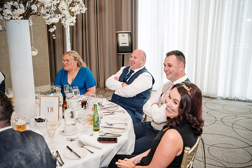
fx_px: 245
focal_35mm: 35
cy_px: 84
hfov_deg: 54.4
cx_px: 126
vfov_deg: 37.9
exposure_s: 1/200
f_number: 3.5
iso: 800
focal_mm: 35
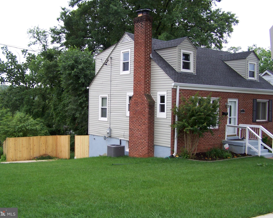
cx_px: 129
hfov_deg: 45.8
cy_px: 109
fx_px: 323
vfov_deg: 37.3
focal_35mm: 40
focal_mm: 6.3
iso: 80
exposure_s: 1/125
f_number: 2.8
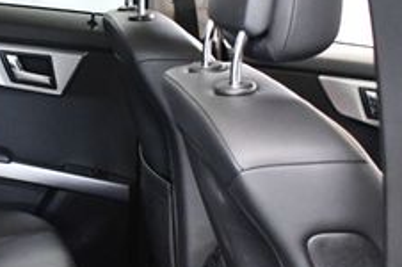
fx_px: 948
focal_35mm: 85
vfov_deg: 15.9
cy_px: 215
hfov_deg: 22.7
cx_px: -25
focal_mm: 20
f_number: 3.8
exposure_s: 1/60
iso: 5000
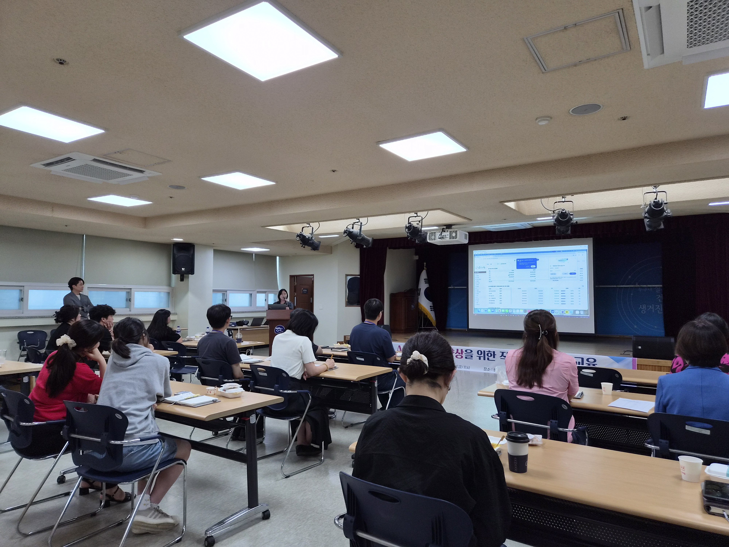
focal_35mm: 23
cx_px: 364
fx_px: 484
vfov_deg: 58.9
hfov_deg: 73.9
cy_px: 274
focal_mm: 5.4
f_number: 1.8
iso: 40
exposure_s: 1/120
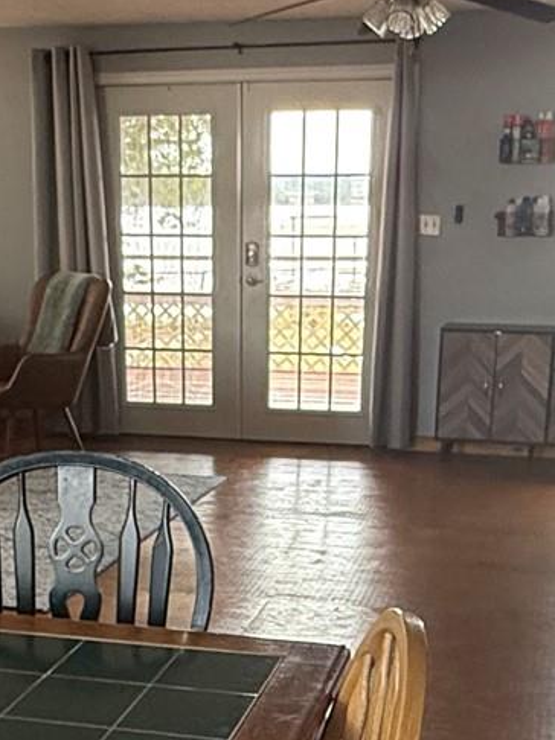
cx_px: 241
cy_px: 644
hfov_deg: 24.8
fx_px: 1262
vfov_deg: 31.4
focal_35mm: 59
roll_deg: +0.6
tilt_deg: -19.3
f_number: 2.2
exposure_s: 1/99
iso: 160
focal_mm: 2.22
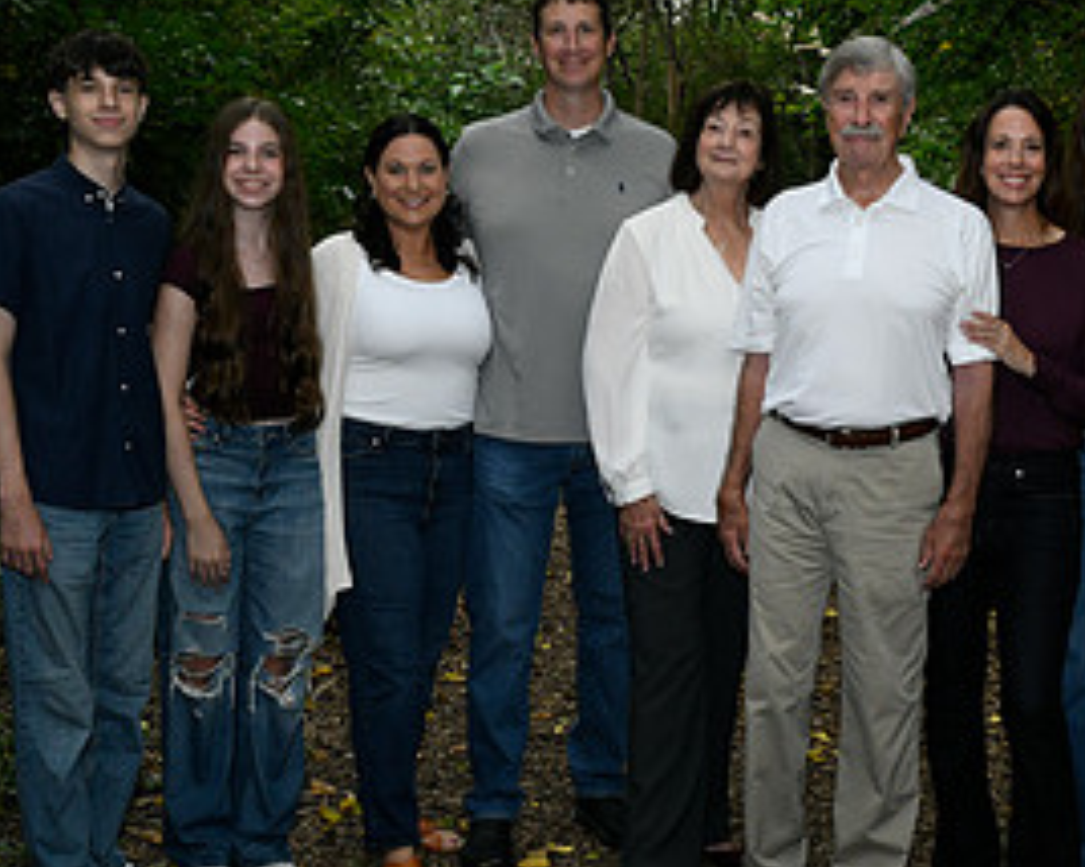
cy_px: 525
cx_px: 773
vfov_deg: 24.1
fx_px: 2022
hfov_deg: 29.7
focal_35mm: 63
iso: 1600
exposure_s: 1/60
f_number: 8
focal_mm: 31
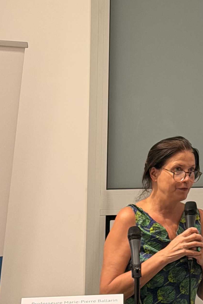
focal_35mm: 160
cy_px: -26
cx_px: 337
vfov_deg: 12.6
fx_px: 1353
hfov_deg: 8.3
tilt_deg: +6.5
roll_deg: +0.4
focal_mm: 6.76
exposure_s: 1/120
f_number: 1.78
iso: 50
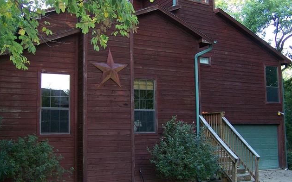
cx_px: 147
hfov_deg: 48.2
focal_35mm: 41
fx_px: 326
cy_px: 89
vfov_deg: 31.2
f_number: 2.8
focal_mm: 6.3
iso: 160
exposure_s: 1/60
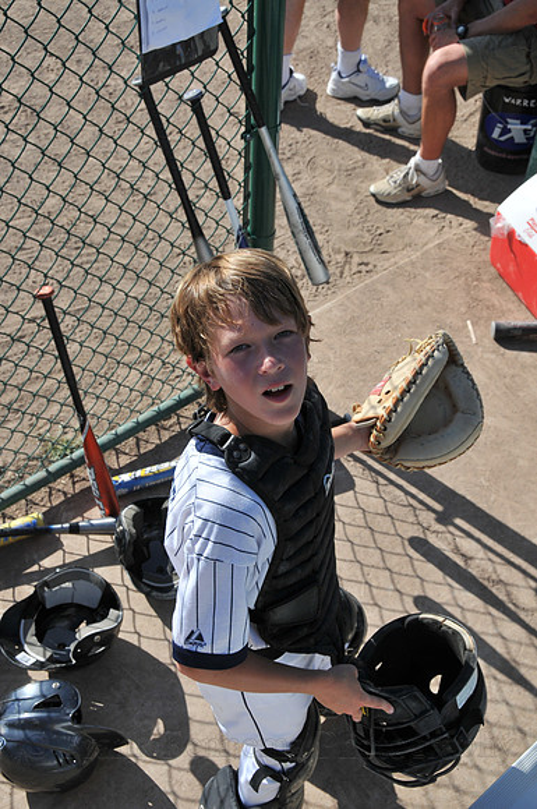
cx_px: 268
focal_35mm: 48
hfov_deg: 28.0
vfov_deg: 41.2
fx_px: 1077
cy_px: 404
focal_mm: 32
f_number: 8
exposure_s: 1/500
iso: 200
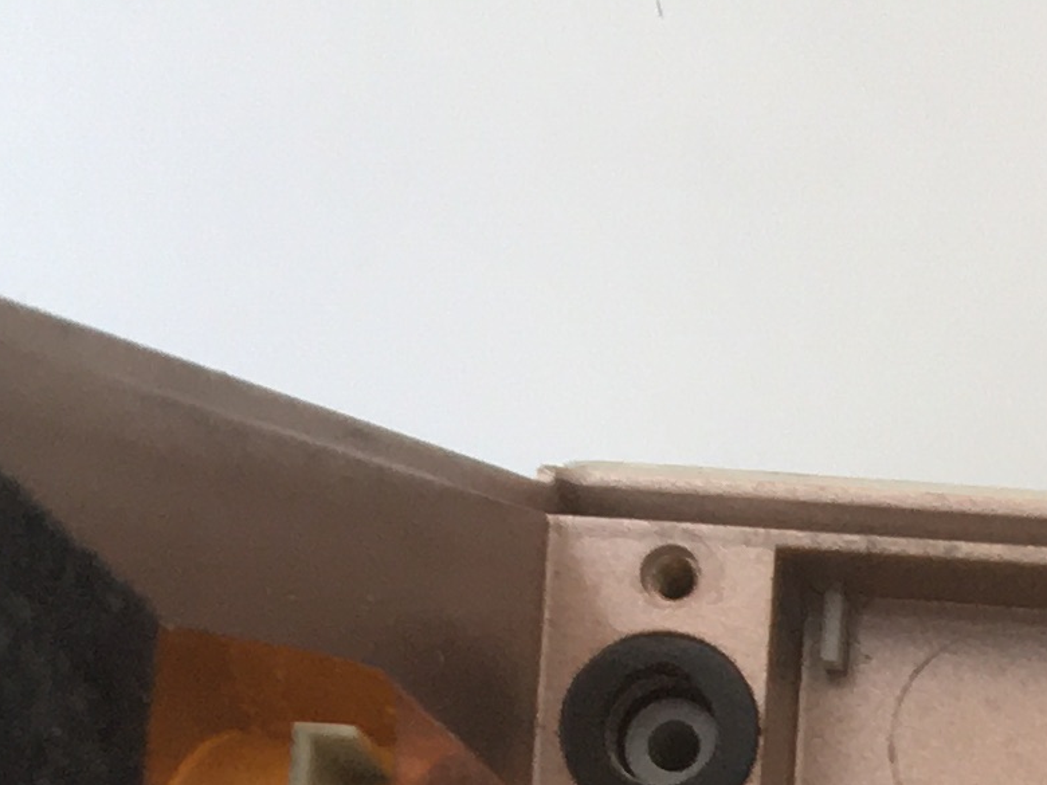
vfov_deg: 8.8
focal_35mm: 150
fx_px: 4537
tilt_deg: -87.4
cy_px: 2025
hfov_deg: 12.0
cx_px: 1964
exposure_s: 1/100
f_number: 2.2
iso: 40
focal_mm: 4.15
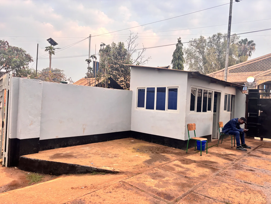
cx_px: 136
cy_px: 102
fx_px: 204
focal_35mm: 26
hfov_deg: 67.3
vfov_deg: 53.1
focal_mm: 5.96
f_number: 1.6
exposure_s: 1/121
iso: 100
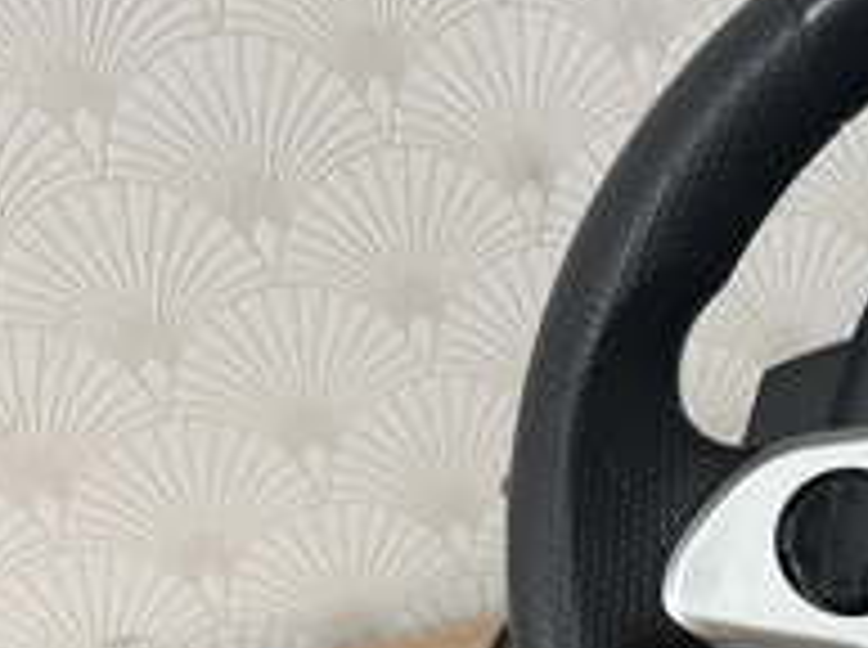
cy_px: 760
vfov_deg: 17.4
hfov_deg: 21.9
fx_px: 2027
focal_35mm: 81
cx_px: 1106
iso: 80
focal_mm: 5.96
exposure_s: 1/50
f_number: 1.6
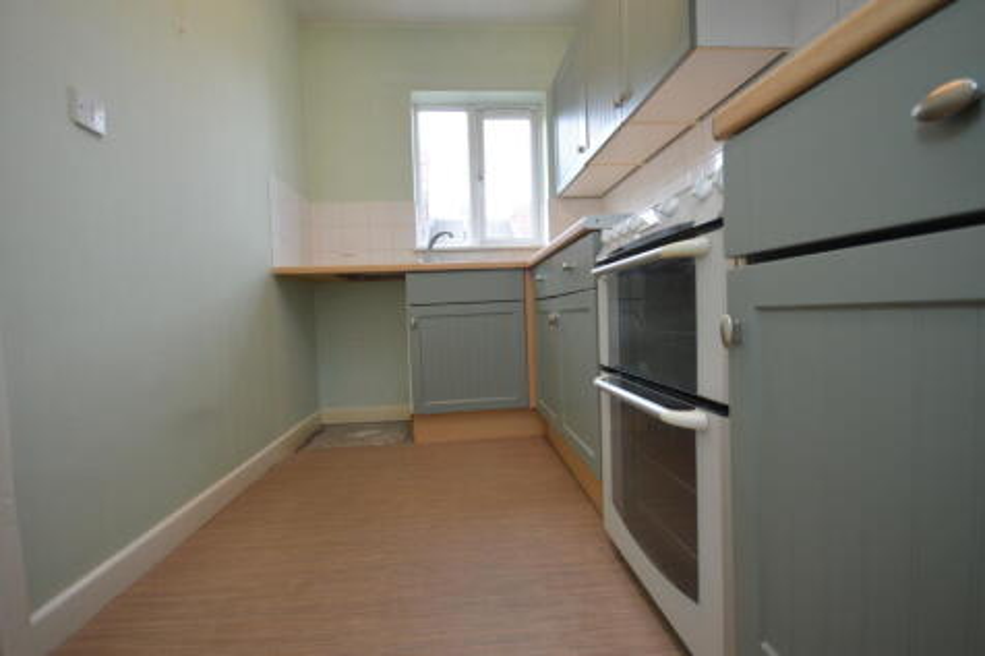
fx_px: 410
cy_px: 328
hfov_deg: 100.4
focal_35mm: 15
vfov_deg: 77.3
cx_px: 492
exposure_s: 1/60
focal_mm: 10
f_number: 4
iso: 400
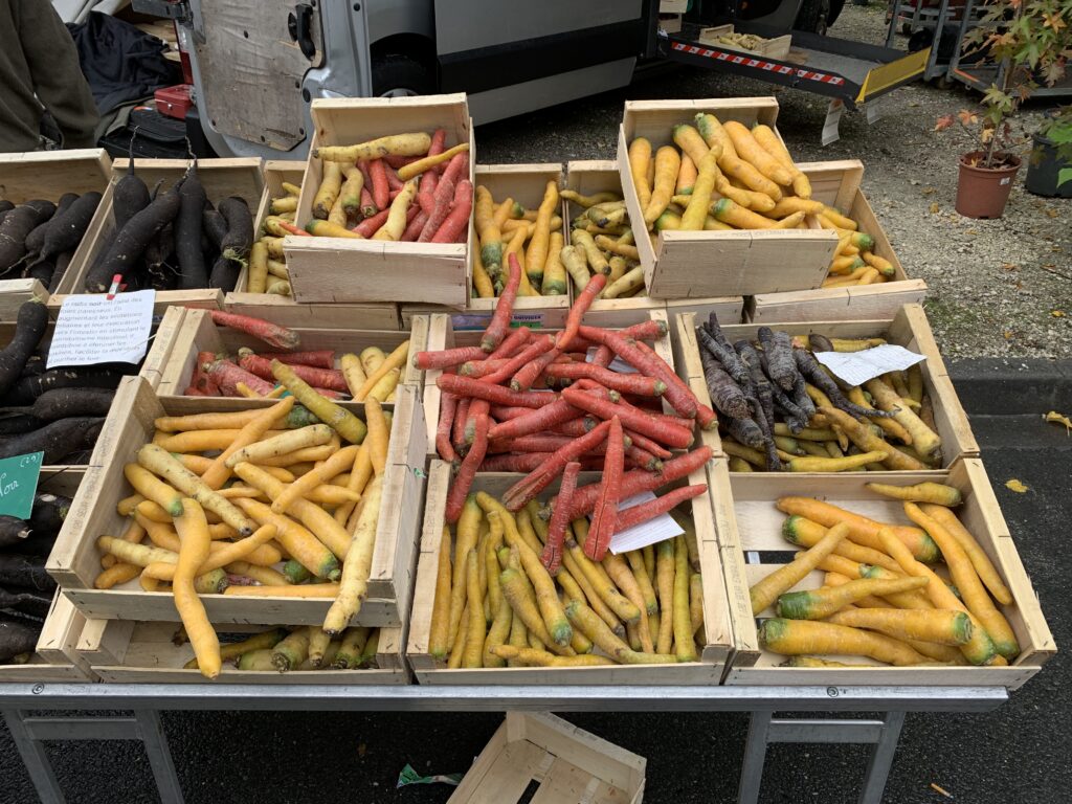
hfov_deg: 67.3
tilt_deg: -34.8
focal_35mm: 26
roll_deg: -0.4
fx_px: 805
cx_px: 536
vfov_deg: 53.1
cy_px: 402
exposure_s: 1/161
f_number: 1.8
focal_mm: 4.25
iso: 25
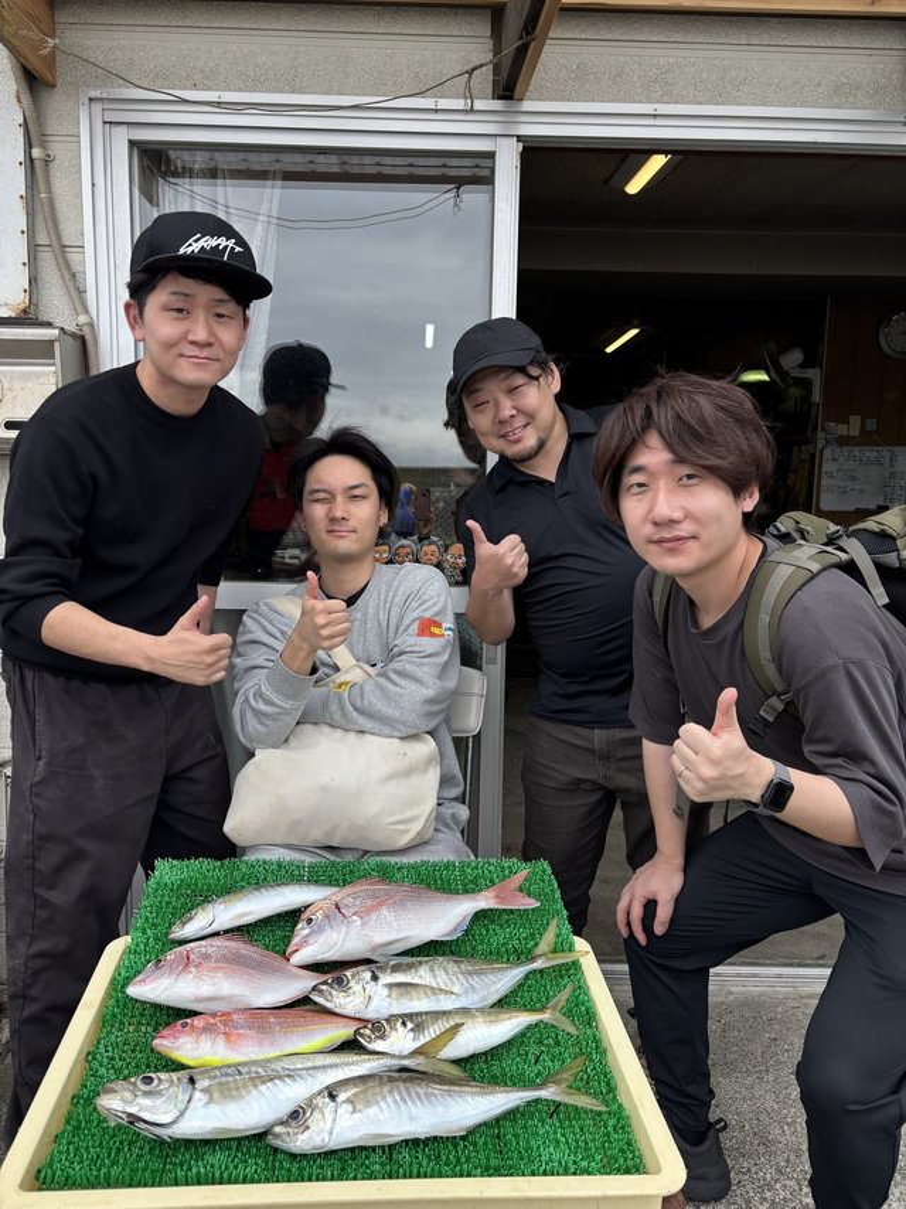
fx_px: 908
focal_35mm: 26
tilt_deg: -7.9
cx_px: 453
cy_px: 604
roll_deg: -1.3
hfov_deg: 53.0
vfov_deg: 67.3
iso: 50
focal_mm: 5.96
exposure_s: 1/769
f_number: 1.6
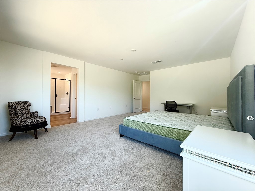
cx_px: 128
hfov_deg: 102.1
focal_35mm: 14
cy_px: 96
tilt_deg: +1.2
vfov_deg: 85.7
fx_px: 103
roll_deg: -0.4
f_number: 2.2
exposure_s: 1/99
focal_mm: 2.22
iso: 50
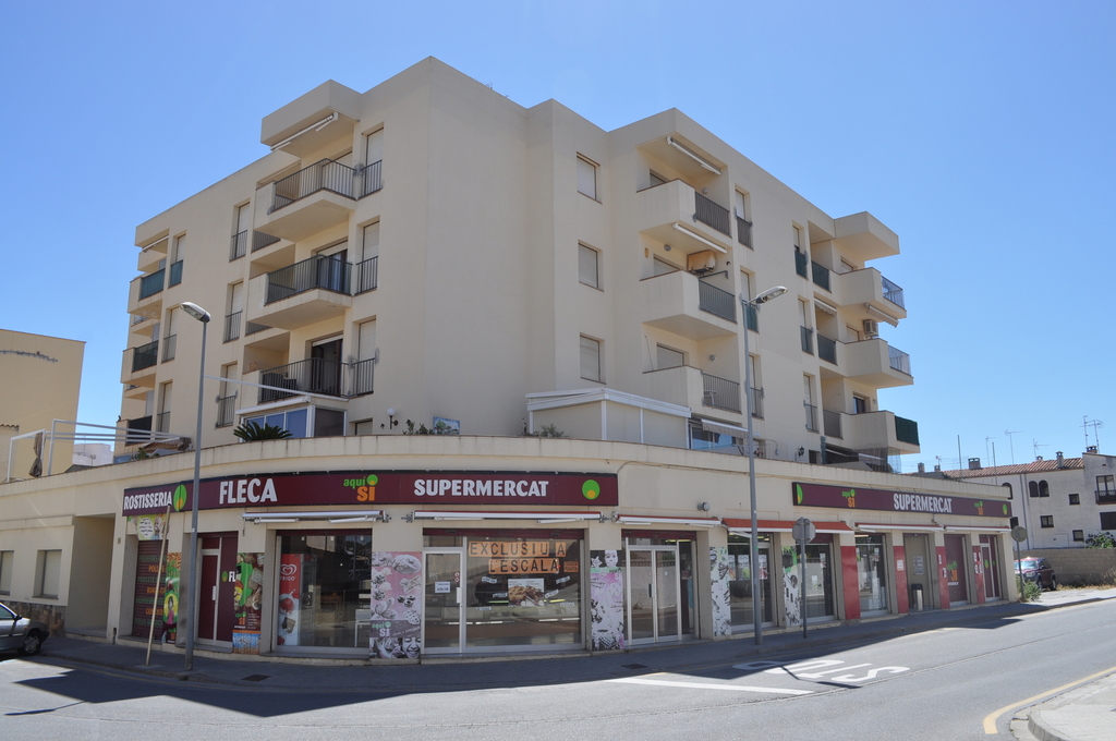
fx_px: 836
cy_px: 370
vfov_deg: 47.8
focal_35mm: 27
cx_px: 558
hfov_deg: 67.4
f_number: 9
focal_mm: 18
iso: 200
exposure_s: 1/320
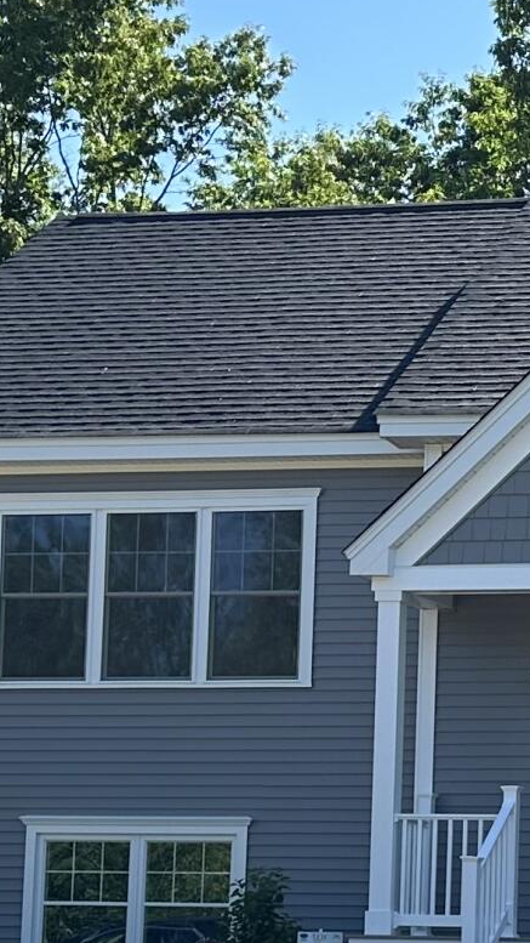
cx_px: 802
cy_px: 729
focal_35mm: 101
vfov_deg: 20.9
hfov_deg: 11.5
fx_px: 2524
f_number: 1.78
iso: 80
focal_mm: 6.86
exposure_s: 1/2155
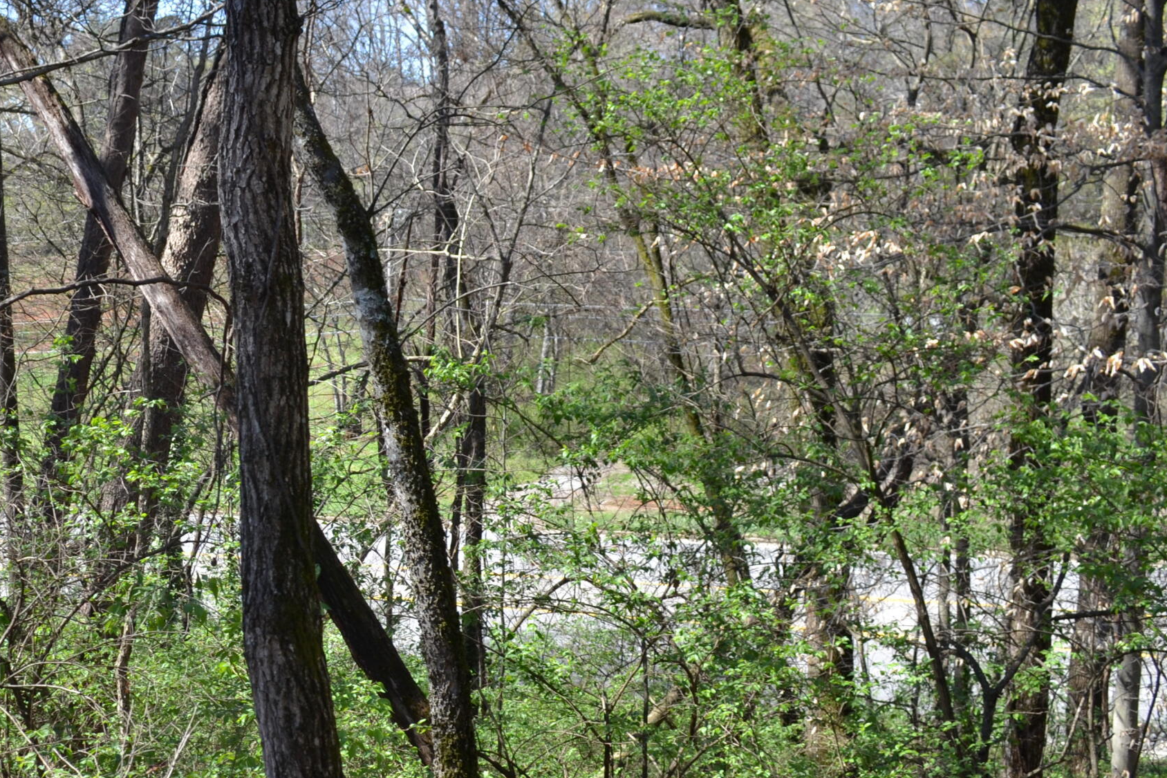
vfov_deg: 27.9
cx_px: 254
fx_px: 1556
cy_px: 532
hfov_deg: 39.7
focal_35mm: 48
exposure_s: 1/125
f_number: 5.6
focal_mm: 18
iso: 100
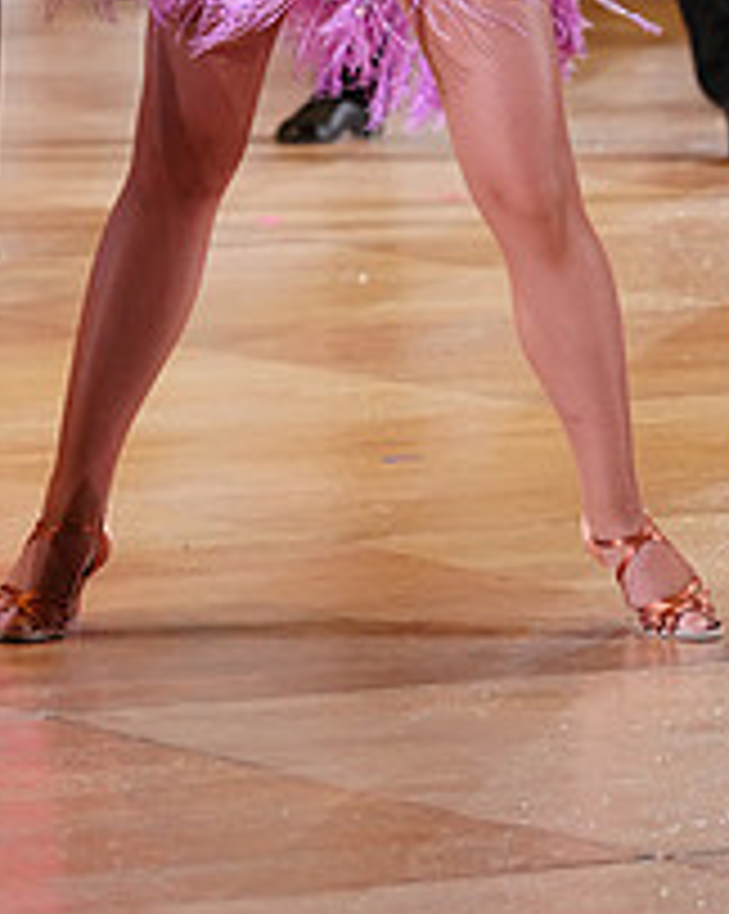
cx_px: -101
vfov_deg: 5.9
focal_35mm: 325
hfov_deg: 4.7
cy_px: -279
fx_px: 8778
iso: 2500
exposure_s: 1/400
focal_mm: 121
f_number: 4
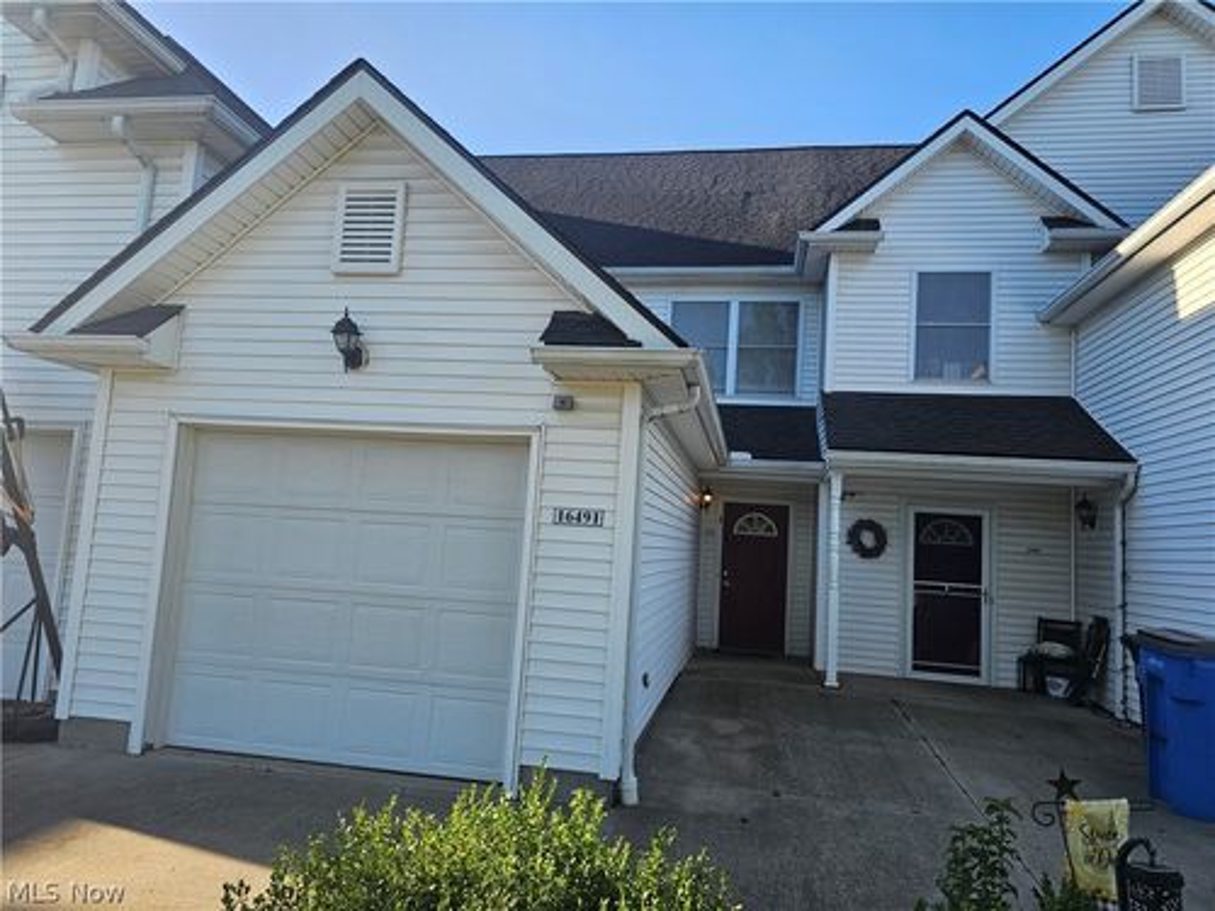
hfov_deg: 73.9
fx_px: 807
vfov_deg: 58.9
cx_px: 608
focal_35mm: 23
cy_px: 456
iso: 40
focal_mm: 6.3
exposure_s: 1/719
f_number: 1.7
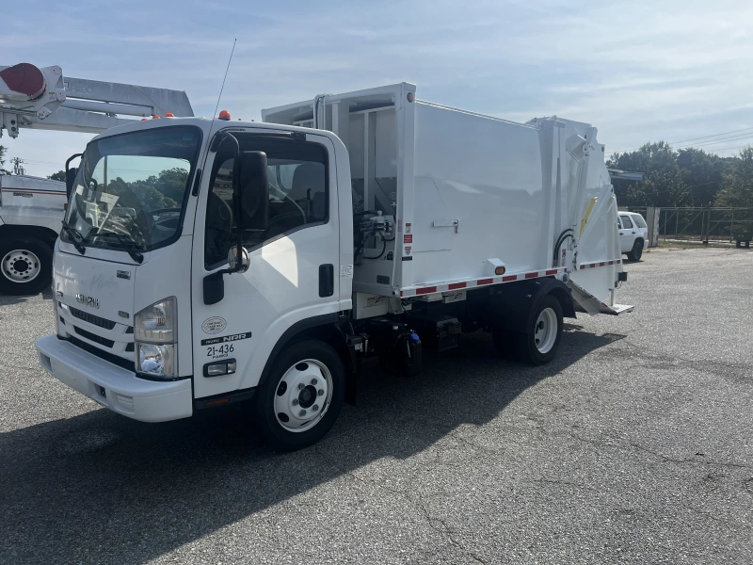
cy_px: 282
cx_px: 376
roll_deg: -1.6
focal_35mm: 26
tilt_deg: -6.8
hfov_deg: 67.3
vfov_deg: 53.1
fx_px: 566
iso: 50
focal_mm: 5.7
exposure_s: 1/5076
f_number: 1.5
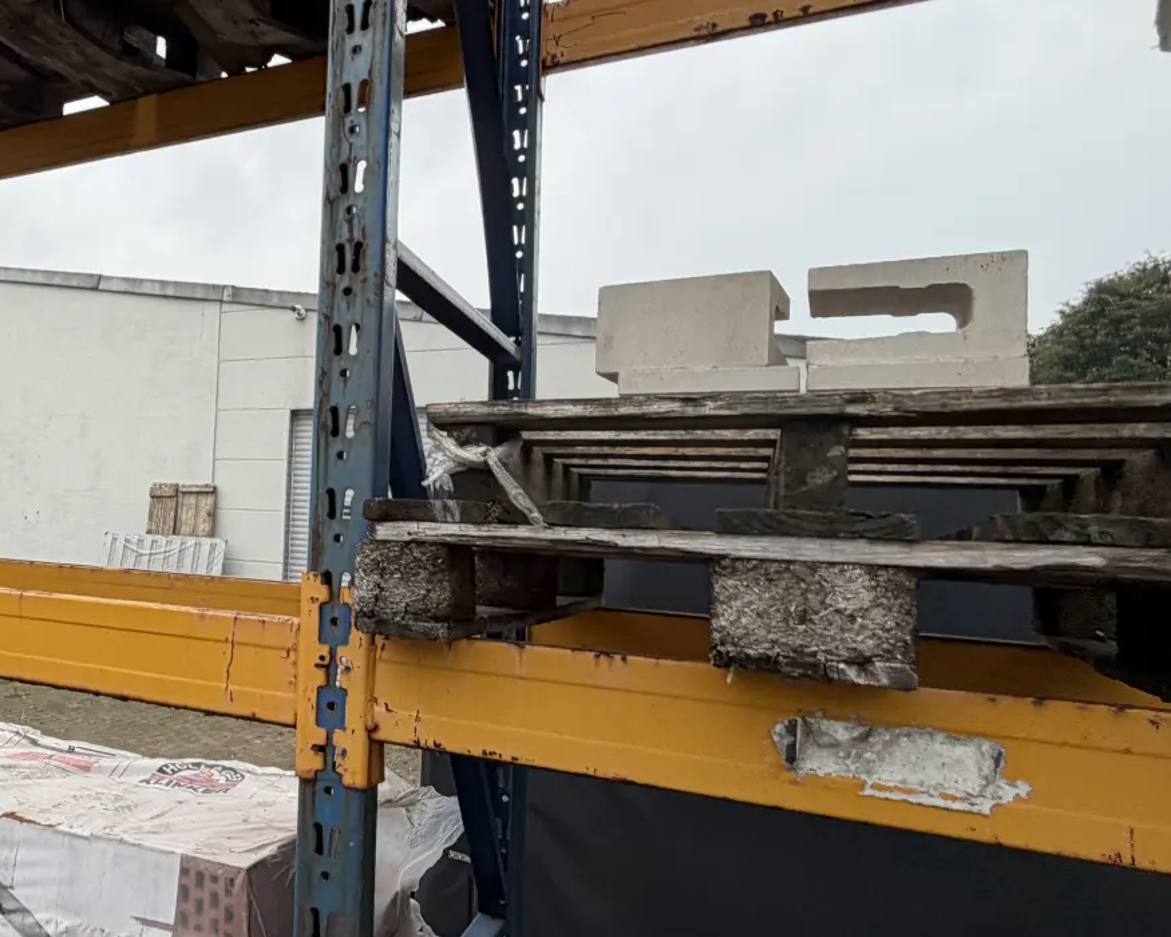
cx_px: 12
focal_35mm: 30
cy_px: 473
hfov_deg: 48.8
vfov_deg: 48.5
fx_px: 1040
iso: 40
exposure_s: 1/234
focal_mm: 2.22
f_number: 2.2
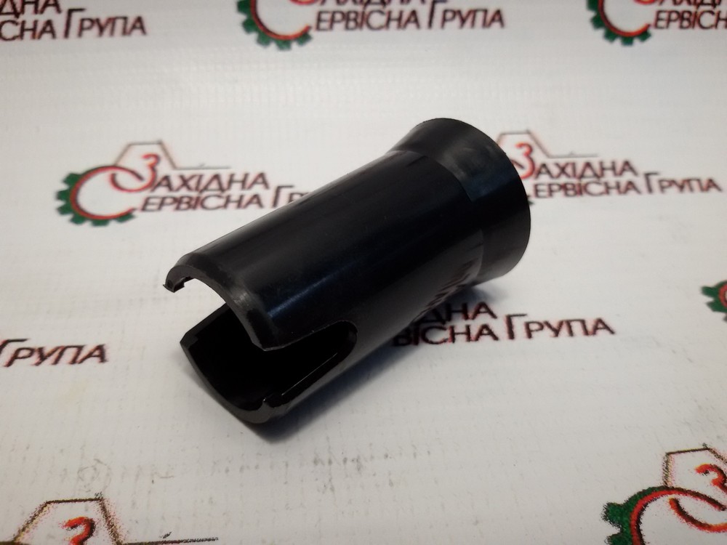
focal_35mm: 31
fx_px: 651
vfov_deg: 45.4
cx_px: 364
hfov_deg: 58.4
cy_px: 272
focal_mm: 2.93
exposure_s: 1/100
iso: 80
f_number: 2.4
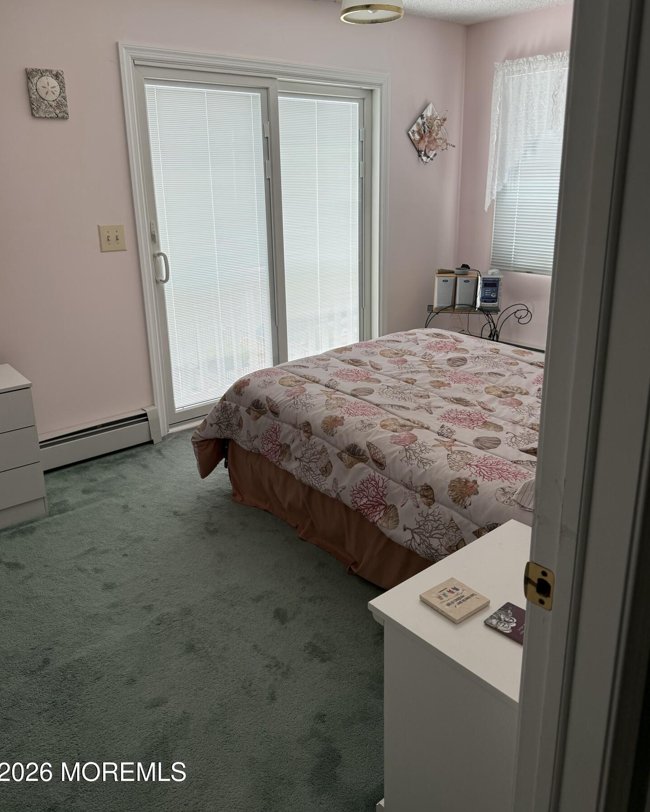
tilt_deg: -14.8
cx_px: 314
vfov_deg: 65.8
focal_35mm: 26
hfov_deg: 54.9
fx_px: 625
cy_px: 363
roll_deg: +0.0
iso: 64
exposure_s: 1/218
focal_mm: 6.76
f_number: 1.78
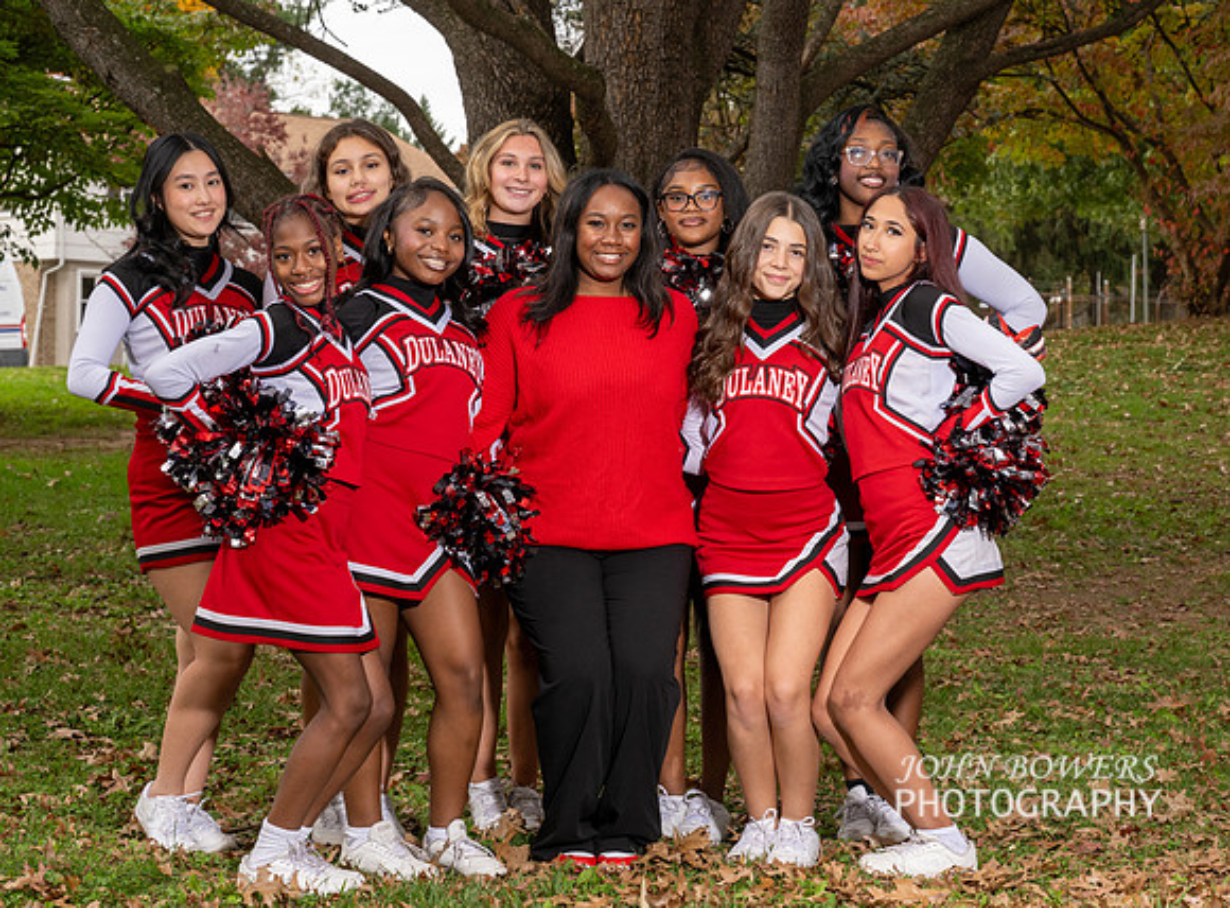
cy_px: 389
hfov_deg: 21.6
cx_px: 668
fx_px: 3217
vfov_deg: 16.1
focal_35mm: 91
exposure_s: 1/200
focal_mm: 70
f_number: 8
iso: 400
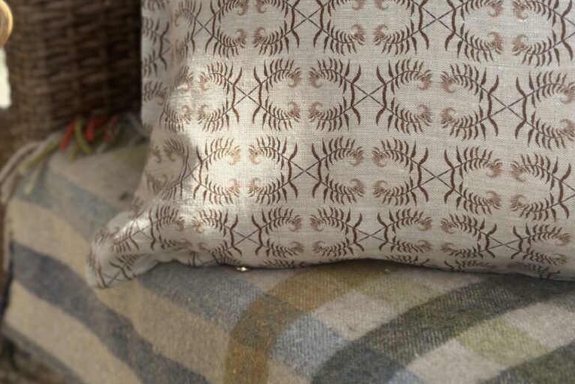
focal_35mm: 67
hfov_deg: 30.1
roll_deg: +2.3
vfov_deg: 19.7
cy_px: -1
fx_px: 1070
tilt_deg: -10.6
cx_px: 288
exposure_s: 1/2028
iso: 80
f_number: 1.78
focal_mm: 6.86
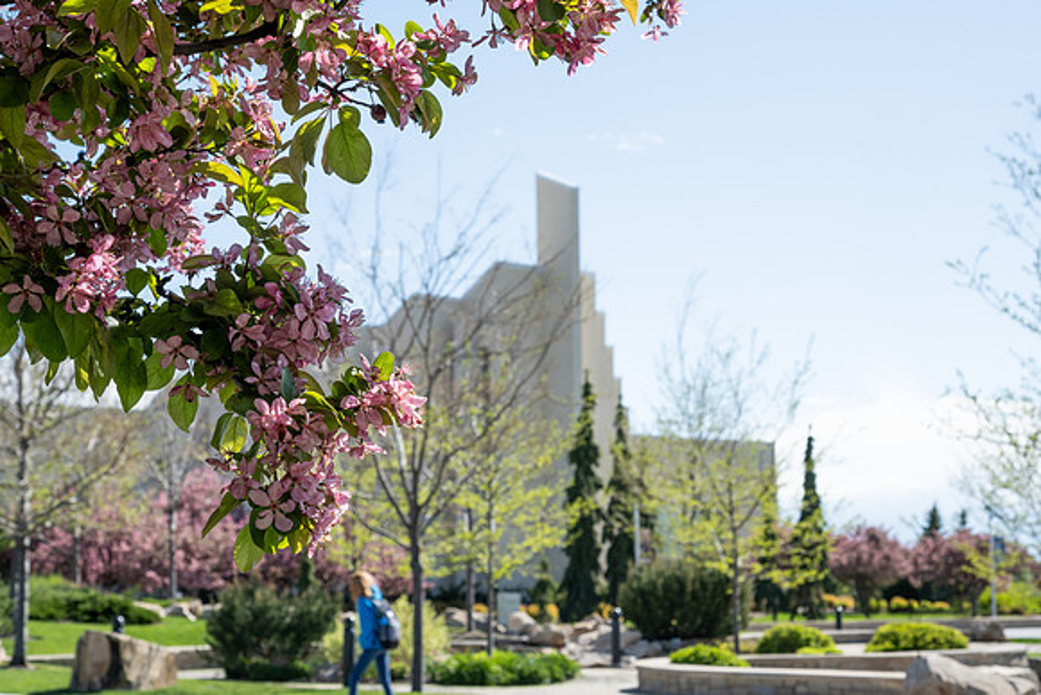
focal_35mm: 67
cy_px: 348
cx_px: 531
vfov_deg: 20.2
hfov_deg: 29.9
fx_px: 1949
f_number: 11
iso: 100
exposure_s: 1/200
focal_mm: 65
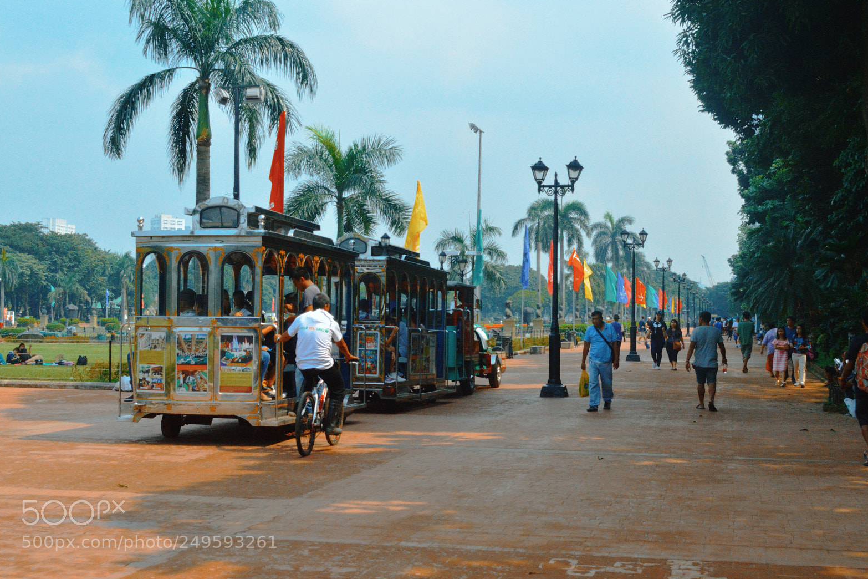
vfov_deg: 27.5
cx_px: 431
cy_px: 291
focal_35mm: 49
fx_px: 1181
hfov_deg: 40.3
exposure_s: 1/640
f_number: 13
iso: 800
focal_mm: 32
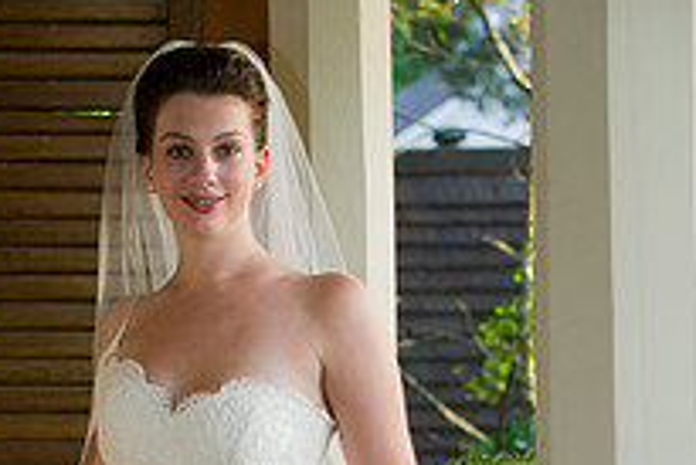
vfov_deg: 6.9
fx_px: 3811
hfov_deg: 10.4
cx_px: 243
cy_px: 726
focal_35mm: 197
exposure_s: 1/50
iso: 400
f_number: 4.5
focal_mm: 90
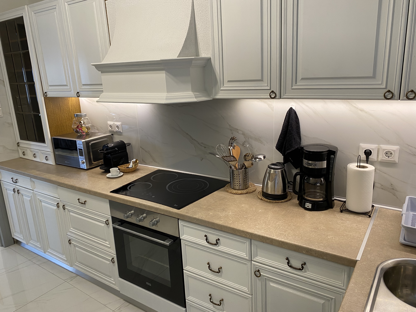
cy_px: 156
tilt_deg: -15.5
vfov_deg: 53.1
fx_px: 312
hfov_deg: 67.3
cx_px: 208
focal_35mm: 26
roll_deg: +2.4
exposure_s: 1/50
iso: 64
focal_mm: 4.25
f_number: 1.8
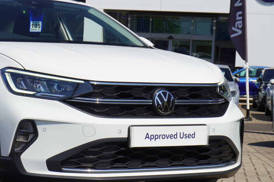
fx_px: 759
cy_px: 99
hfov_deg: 20.2
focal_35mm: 100
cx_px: 55
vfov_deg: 13.7
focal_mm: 41
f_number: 9.5
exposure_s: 1/125
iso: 100
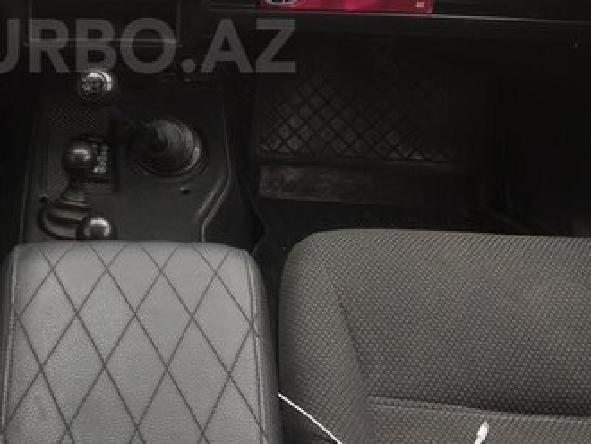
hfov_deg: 32.3
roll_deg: -0.7
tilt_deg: -24.4
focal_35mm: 58
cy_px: 46
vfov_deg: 24.5
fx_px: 991
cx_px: 113
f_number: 2.2
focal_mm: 4.15
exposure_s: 1/100
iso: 50
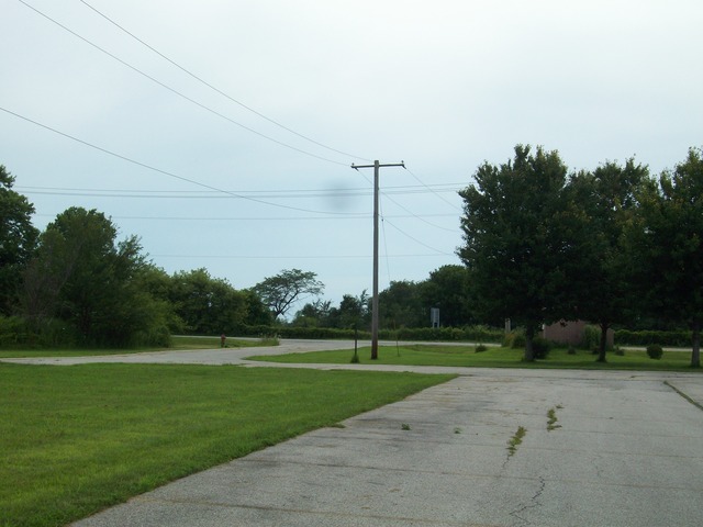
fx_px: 1076
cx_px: 352
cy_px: 264
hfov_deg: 36.2
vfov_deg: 27.5
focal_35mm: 53
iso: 80
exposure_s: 1/333
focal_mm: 8.8
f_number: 7
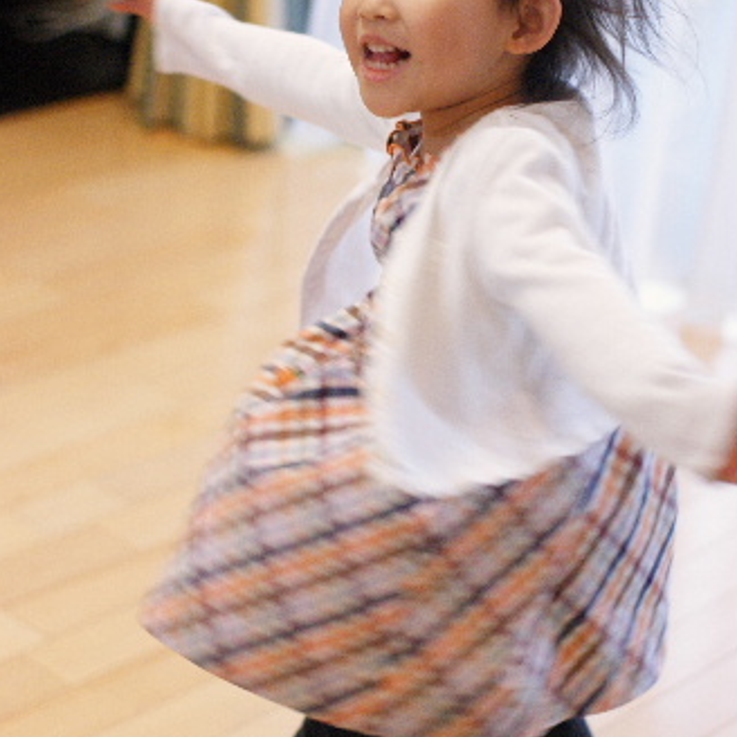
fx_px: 2337
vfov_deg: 17.9
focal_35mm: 97
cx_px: 366
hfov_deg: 17.9
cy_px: 379
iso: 800
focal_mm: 50
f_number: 2.2
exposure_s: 1/100
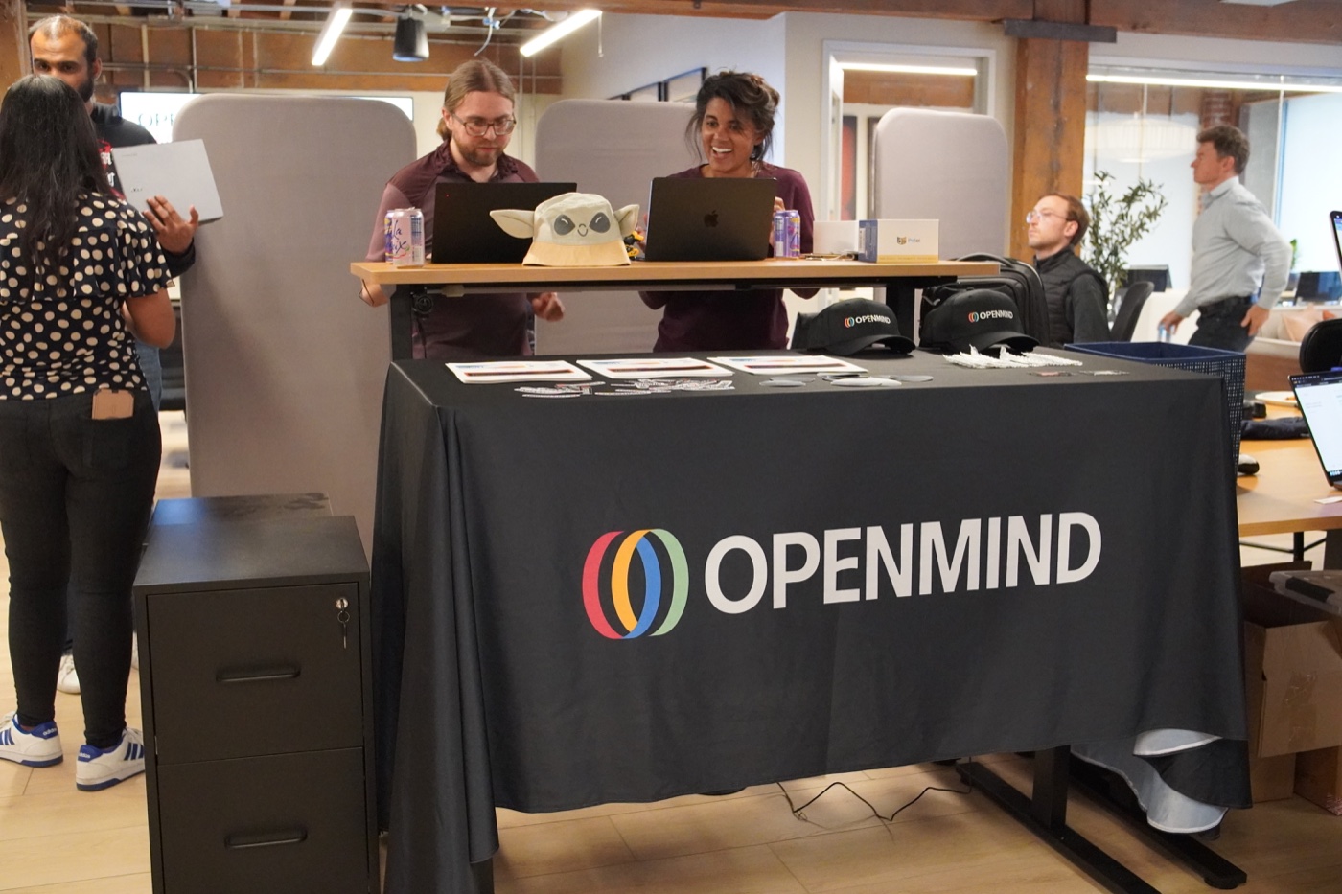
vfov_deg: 38.4
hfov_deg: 55.1
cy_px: 447
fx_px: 1286
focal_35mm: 34
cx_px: 671
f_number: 4
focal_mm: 23
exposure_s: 1/160
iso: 6400
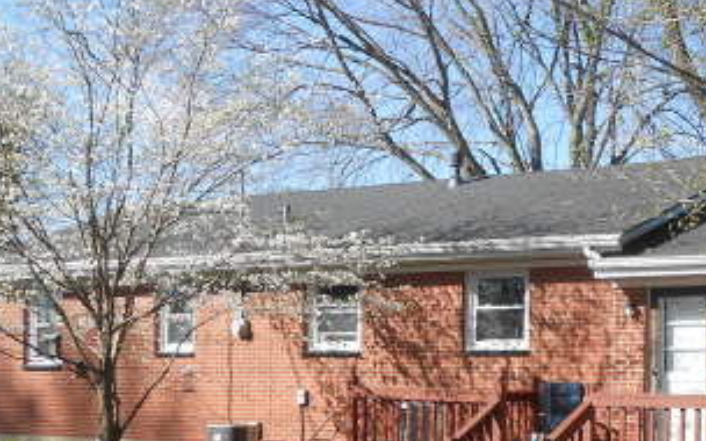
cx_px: 507
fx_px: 1520
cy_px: 406
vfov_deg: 16.3
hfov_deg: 25.9
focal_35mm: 79
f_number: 3.9
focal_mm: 6
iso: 80
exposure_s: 1/320
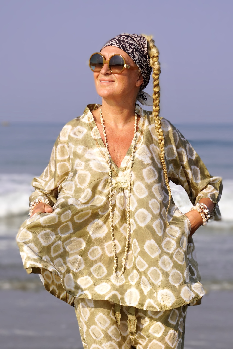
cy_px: 174
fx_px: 495
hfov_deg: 26.5
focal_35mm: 51
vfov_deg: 38.9
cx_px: 116
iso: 100
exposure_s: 1/800
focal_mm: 34
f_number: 5.6
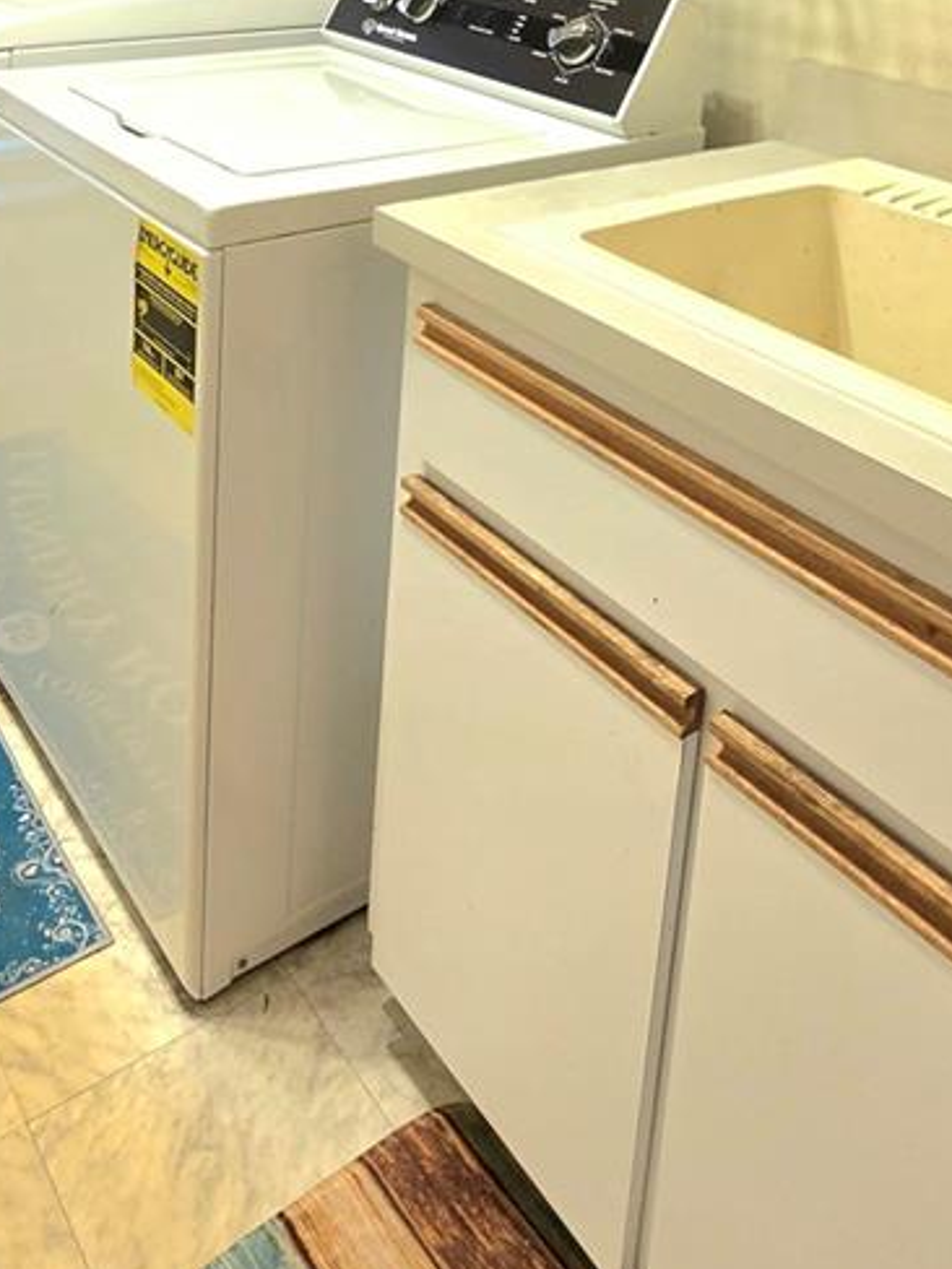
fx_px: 1173
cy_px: 36
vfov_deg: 48.2
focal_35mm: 32
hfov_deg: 43.7
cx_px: 343
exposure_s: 1/120
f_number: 1.9
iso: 80
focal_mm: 2.2
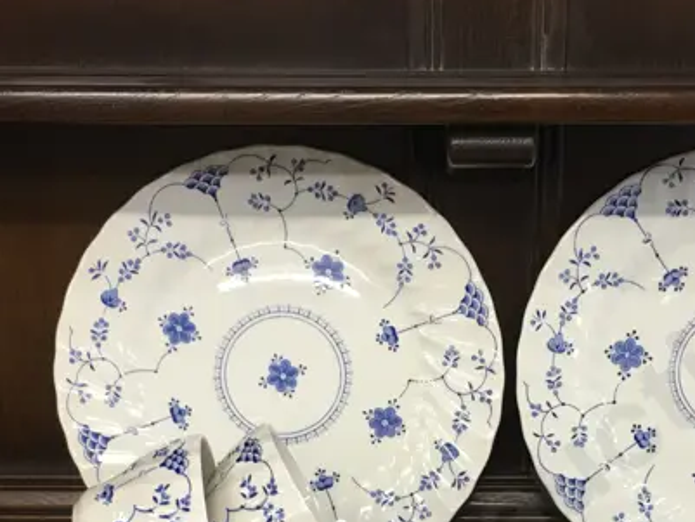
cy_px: 574
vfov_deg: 19.1
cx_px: 444
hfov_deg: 26.2
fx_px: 1486
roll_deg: -1.5
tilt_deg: -19.8
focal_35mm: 74
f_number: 2.2
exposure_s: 1/17
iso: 40
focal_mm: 4.15
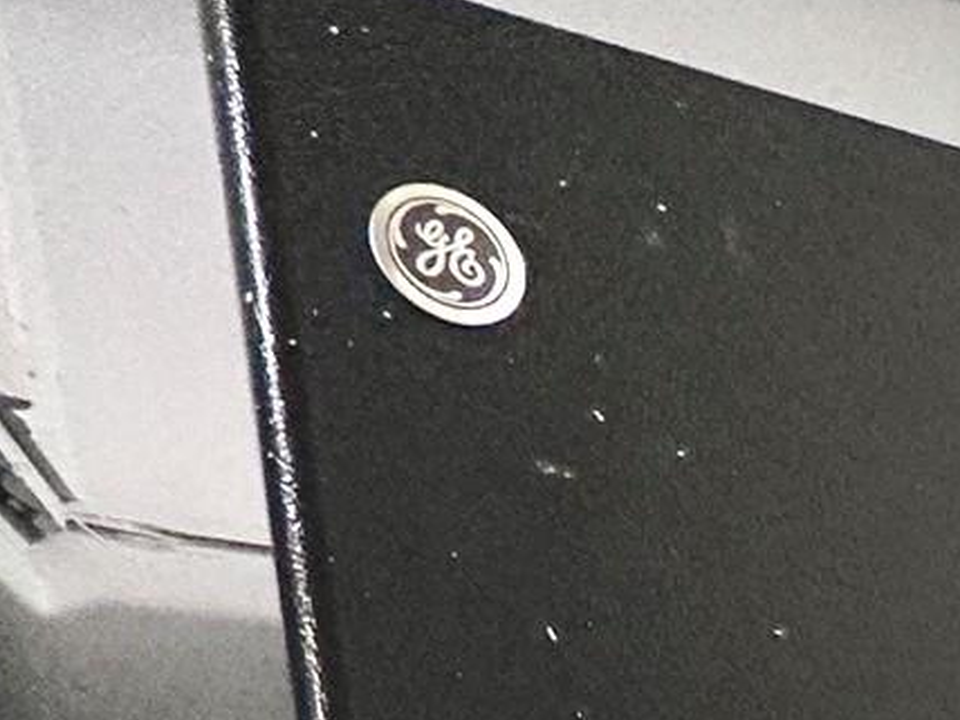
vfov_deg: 16.5
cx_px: 1808
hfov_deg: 19.7
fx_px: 1858
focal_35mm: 67
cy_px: 1447
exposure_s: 1/120
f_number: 2.2
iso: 320
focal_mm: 2.22
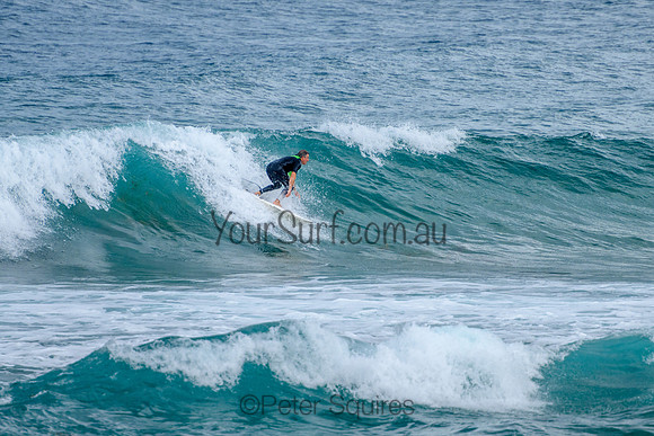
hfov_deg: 3.7
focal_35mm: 550
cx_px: 353
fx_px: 9995
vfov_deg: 2.5
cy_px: 173
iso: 640
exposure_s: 1/2000
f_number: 5.6
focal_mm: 400
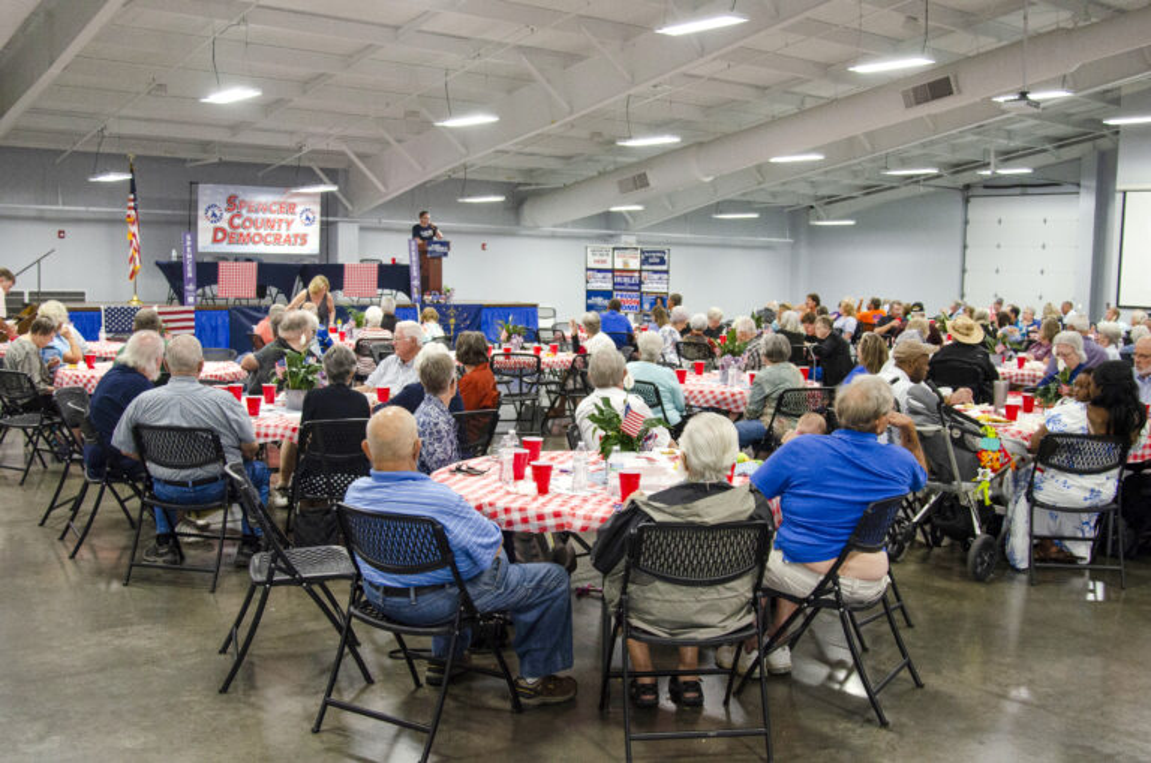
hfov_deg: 53.2
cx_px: 576
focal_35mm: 36
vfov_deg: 36.7
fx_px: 1149
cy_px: 382
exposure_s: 1/200
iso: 1250
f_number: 3.5
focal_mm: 24
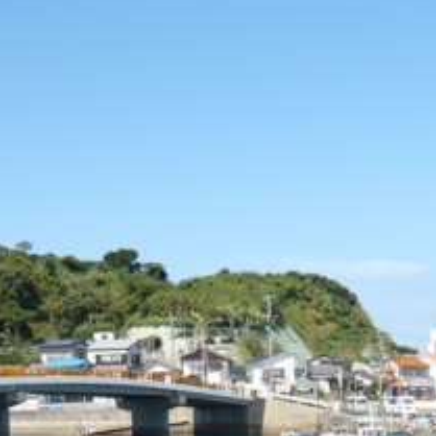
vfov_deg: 23.1
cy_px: 459
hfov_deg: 24.1
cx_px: 321
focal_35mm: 71
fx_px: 1012
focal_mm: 4.6
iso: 100
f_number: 8
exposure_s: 1/125
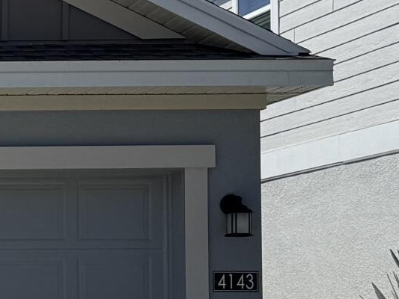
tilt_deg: +2.5
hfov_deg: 12.6
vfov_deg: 10.9
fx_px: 1556
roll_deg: +0.3
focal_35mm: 135
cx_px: -431
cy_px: 289
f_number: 1.78
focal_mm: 6.76
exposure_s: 1/10309
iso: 80
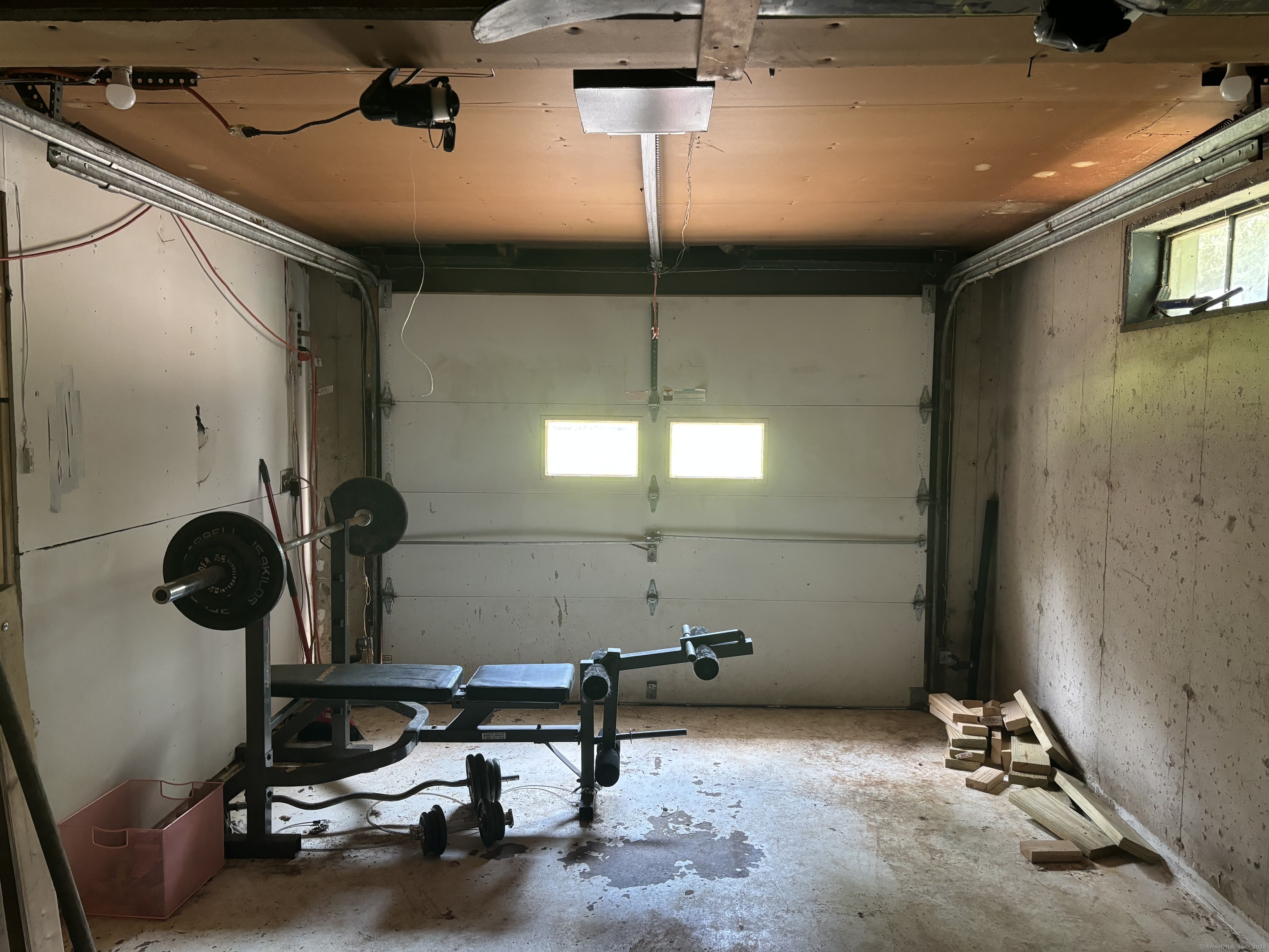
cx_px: 634
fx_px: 953
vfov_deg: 53.1
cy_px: 476
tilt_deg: -4.7
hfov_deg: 67.3
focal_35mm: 26
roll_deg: -0.2
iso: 250
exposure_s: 1/60
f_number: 1.6
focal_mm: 5.96
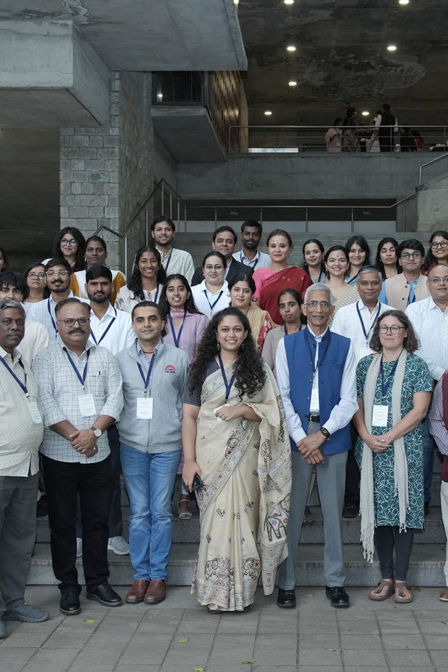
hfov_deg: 29.1
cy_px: 335
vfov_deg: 42.7
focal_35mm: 46
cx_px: 291
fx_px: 859
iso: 1600
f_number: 5
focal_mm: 30
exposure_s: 1/160
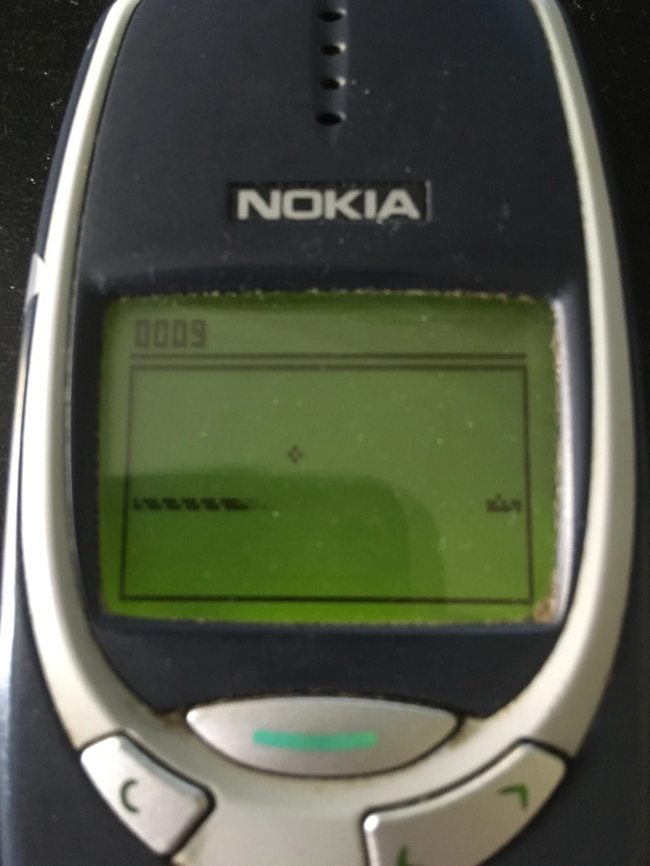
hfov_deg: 48.2
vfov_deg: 61.7
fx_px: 726
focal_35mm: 29
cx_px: 325
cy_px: 433
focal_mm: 4.15
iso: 250
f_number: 2.2
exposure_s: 1/17
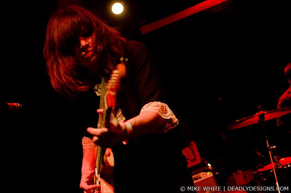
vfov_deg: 29.7
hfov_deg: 43.7
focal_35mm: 45
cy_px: 96
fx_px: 363
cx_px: 146
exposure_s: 1/125
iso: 2000
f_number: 2.8
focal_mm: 30
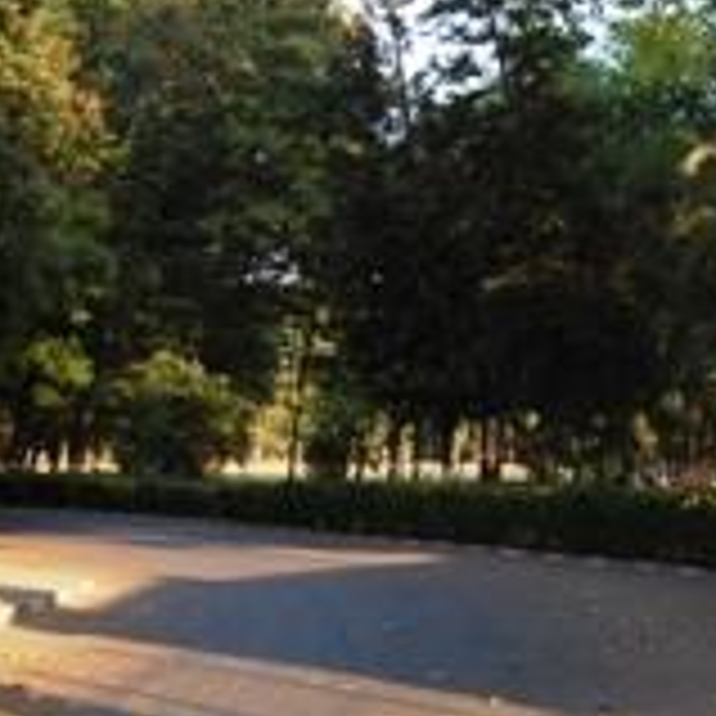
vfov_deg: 21.9
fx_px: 1849
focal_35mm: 79
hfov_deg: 21.5
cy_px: 423
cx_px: 635
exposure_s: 1/125
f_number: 6.3
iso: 200
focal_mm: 22
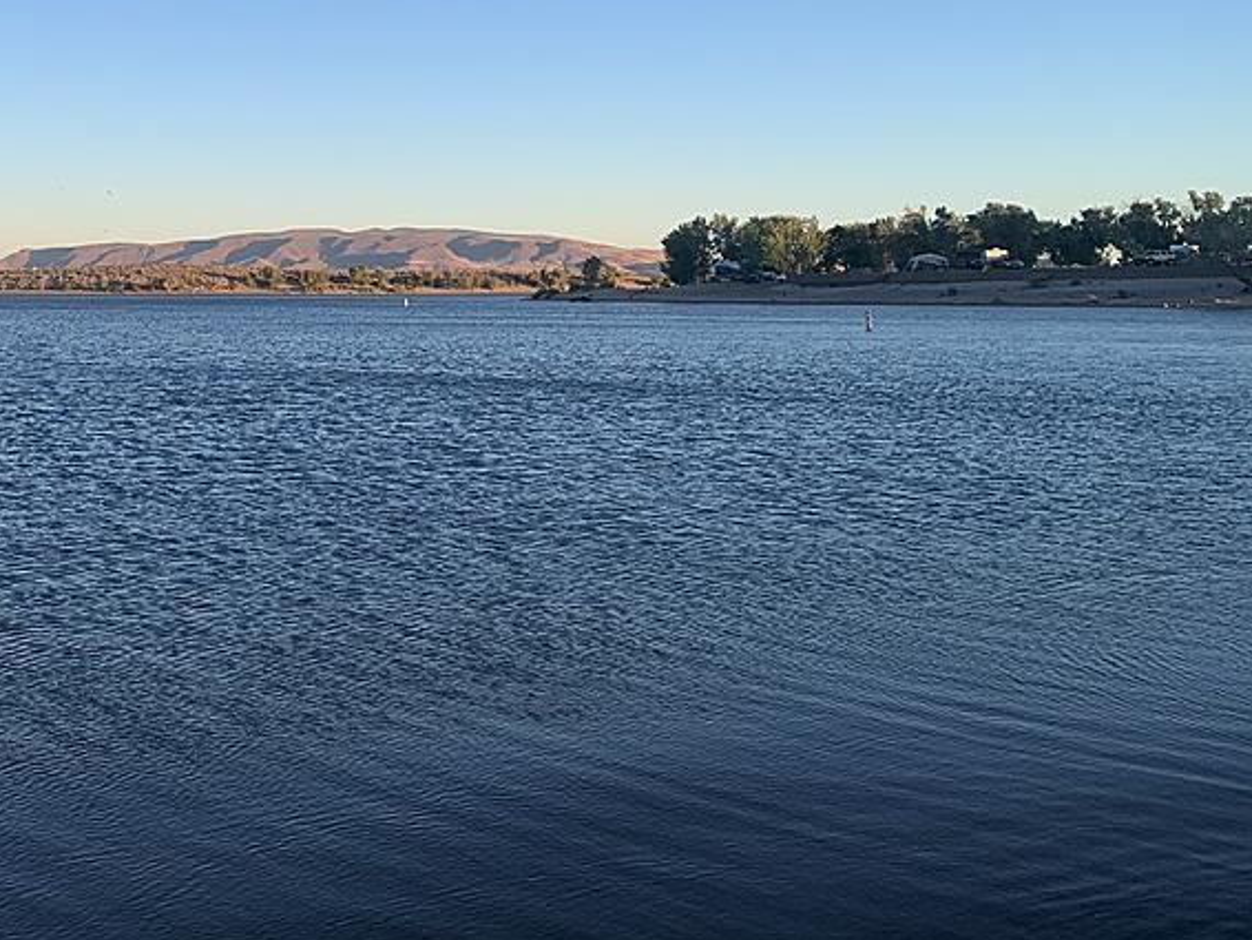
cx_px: 175
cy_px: 314
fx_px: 1701
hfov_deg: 38.2
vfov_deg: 30.7
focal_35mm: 47
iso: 25
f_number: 1.8
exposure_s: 1/520
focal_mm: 4.25
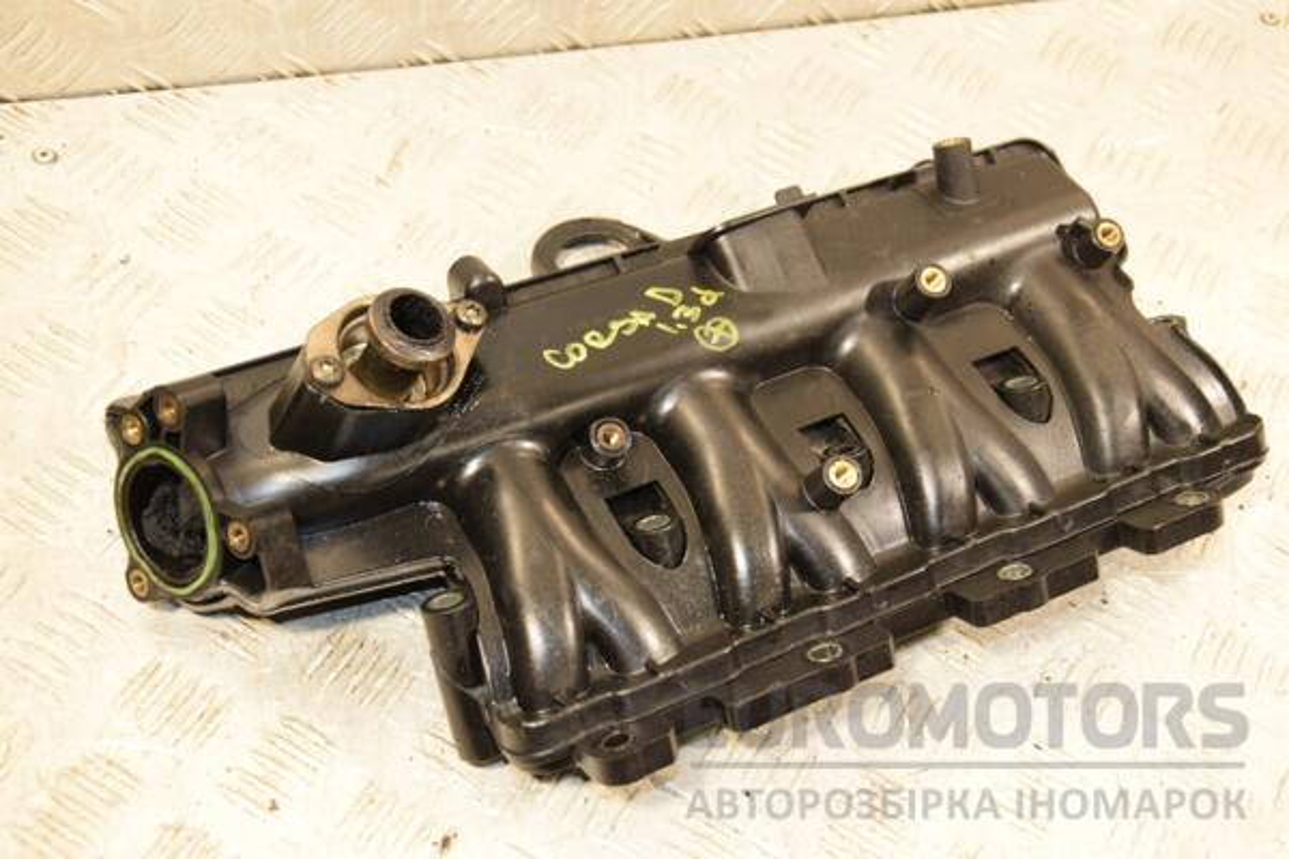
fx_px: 1826
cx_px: 644
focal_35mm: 51
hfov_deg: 38.9
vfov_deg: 26.5
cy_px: 430
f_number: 5
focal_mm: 34
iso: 800
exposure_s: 1/100
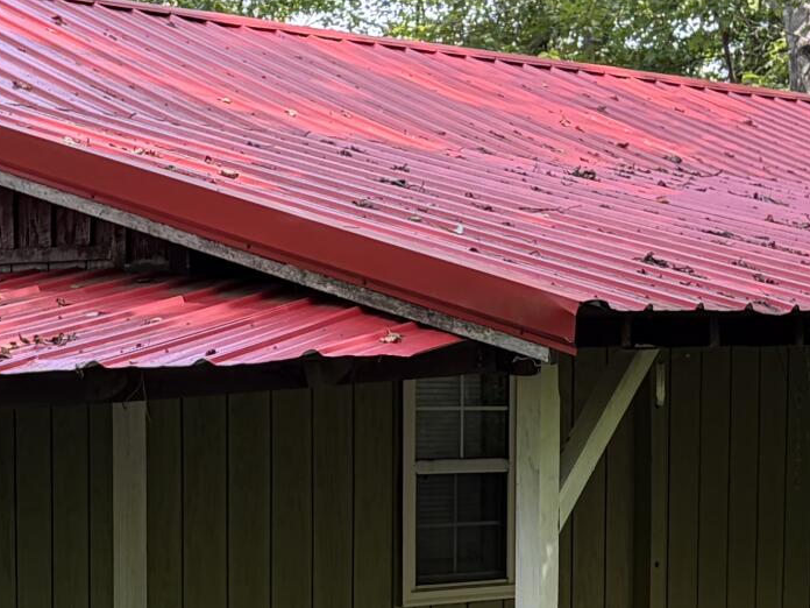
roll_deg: +0.3
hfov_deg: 17.6
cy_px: 610
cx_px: 425
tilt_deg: -4.7
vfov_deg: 13.0
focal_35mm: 112
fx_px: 2621
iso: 50
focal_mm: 5.96
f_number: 1.6
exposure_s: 1/219
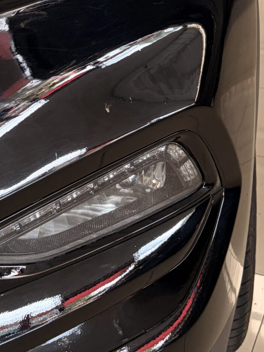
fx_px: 722
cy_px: -26
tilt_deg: -10.8
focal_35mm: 71
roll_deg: +1.7
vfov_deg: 25.6
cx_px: 3
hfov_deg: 20.1
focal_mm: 5.96
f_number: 1.6
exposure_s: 1/95
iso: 125
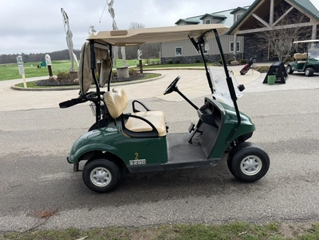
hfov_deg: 71.6
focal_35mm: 24
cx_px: 160
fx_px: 221
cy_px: 120
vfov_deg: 56.8
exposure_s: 1/2611
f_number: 1.78
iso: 100
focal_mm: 6.76
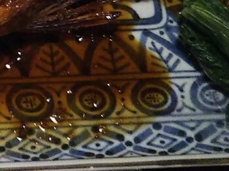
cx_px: -109
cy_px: -105
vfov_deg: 12.3
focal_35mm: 113
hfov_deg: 16.0
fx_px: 747
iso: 500
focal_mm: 4
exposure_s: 1/24
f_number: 2.2
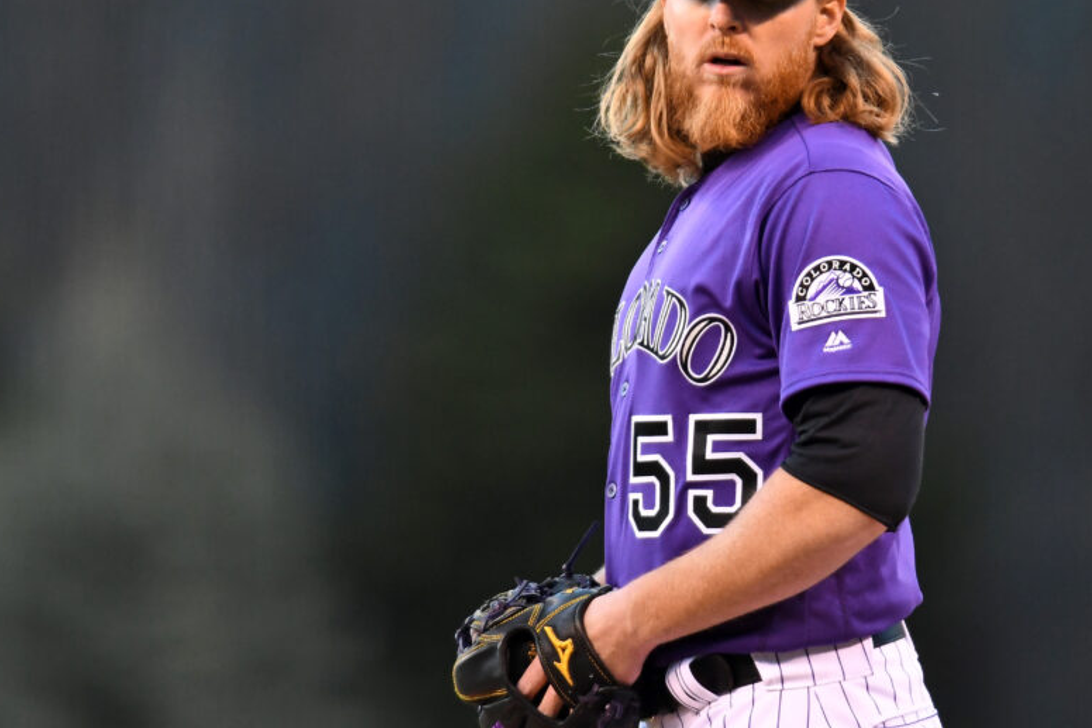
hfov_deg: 2.0
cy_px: 251
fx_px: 32066
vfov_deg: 1.3
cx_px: 702
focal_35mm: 1057
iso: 1600
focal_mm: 400
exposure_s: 1/2000
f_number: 3.2
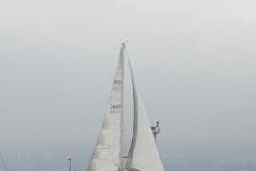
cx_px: 92
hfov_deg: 7.3
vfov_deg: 4.9
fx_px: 1993
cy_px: 134
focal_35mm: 280
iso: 250
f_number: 7.1
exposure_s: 1/800
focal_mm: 95
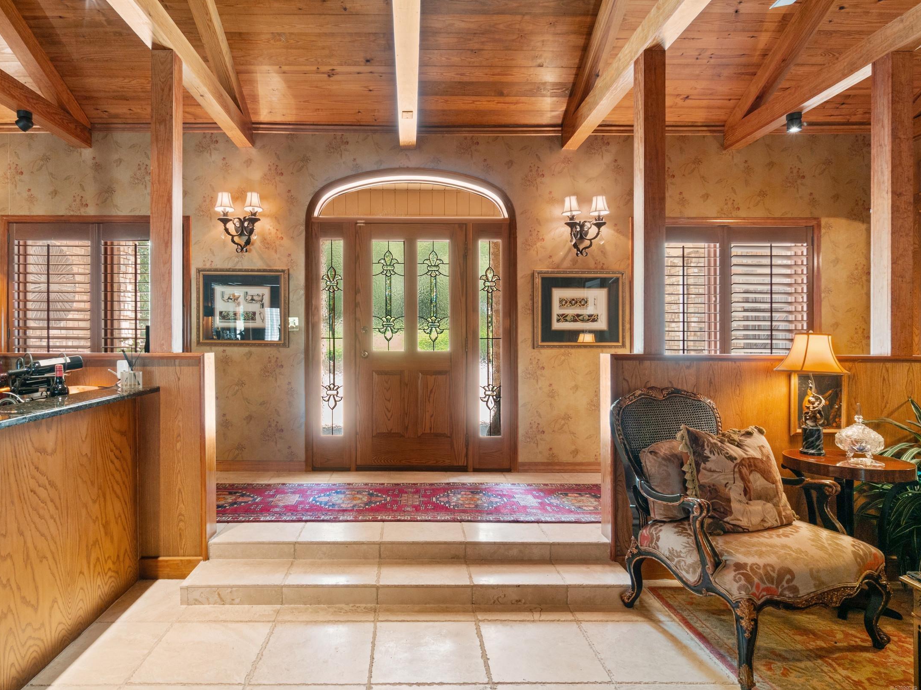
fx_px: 532
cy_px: 340
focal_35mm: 20
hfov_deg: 81.3
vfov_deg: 66.0
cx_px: 400
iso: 250
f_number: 9
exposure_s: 1/1.67
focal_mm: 12
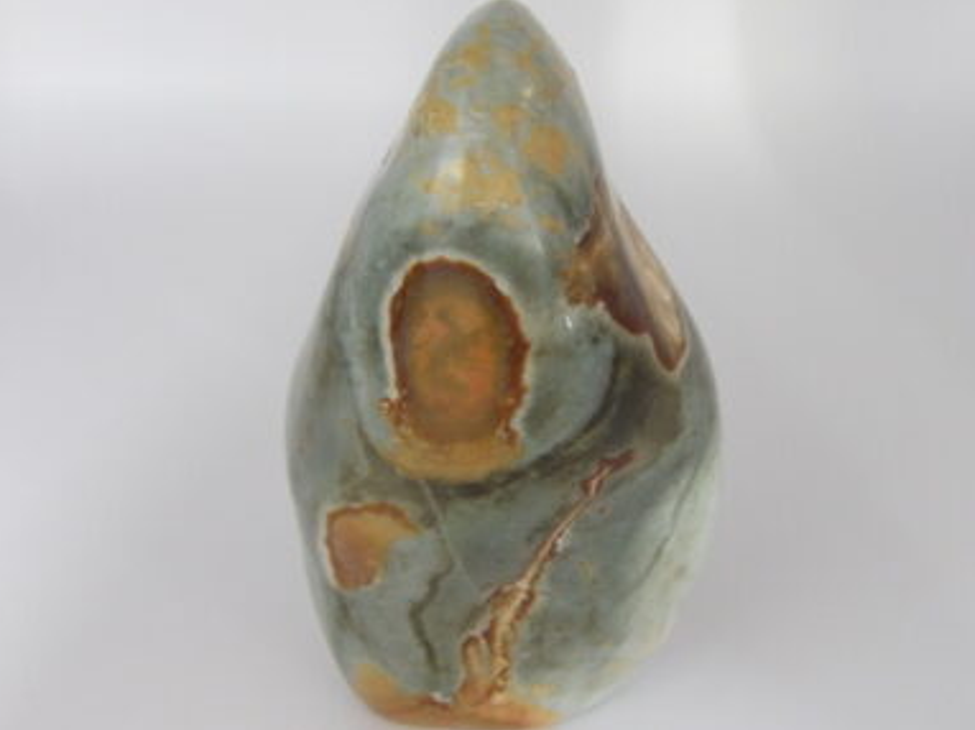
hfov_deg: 29.8
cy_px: 373
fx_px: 1830
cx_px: 470
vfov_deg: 22.6
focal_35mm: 65
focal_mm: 11.1
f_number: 4
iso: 800
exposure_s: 1/12
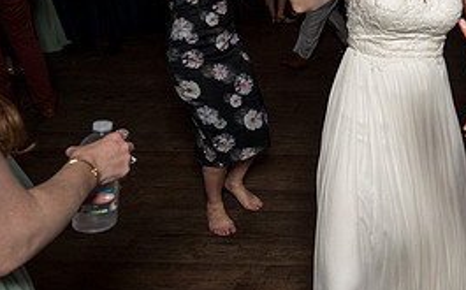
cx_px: 478
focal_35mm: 40
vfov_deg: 30.7
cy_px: 38
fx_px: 507
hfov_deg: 41.9
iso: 2000
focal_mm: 16
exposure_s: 1/200
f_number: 5.6
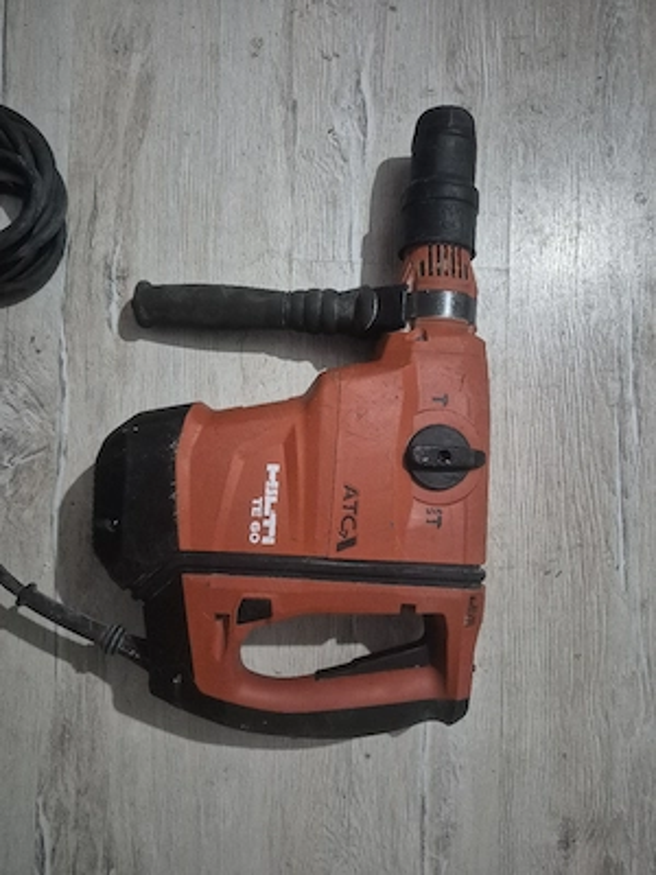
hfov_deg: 58.9
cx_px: 328
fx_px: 581
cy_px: 438
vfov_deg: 73.9
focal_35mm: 23
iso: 1600
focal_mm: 5.4
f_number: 1.8
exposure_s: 1/50
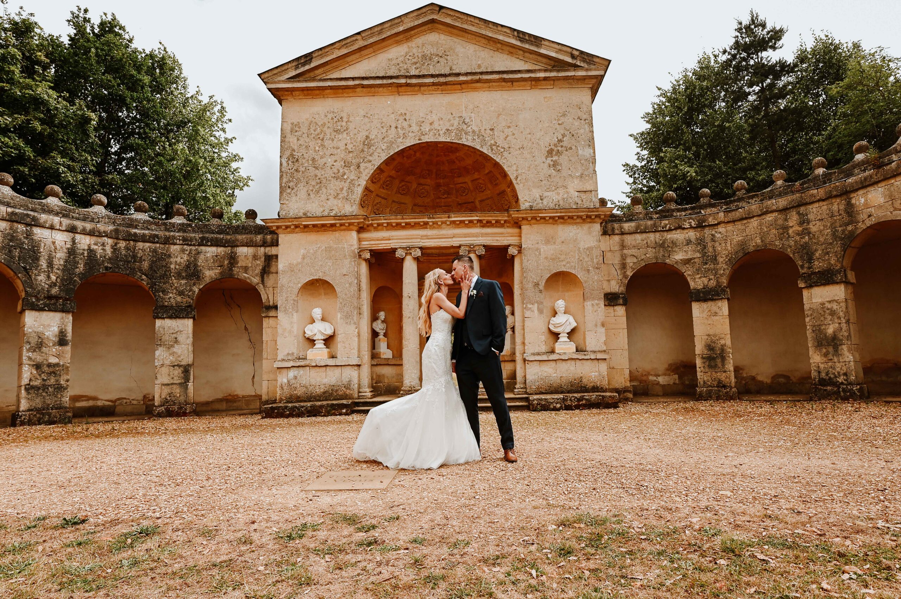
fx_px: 350
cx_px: 450
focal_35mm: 14
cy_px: 300
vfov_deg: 81.1
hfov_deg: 104.3
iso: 50
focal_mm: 14
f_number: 4.5
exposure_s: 1/320
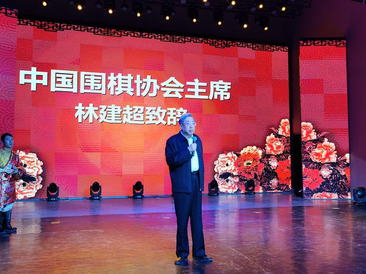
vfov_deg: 40.7
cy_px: 137
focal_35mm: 35
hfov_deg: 52.6
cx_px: 183
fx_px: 370
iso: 50
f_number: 1.6
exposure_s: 1/167
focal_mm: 5.56
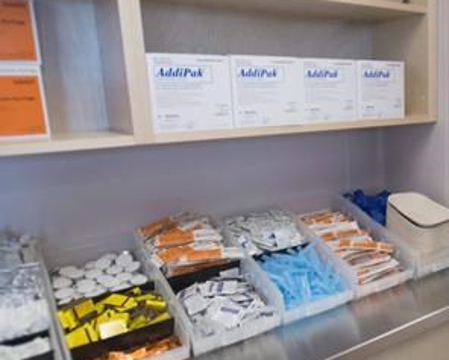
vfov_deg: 42.2
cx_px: 420
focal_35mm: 35
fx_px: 465
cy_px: 188
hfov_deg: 45.6
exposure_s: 1/250
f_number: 2.8
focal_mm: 17
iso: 800
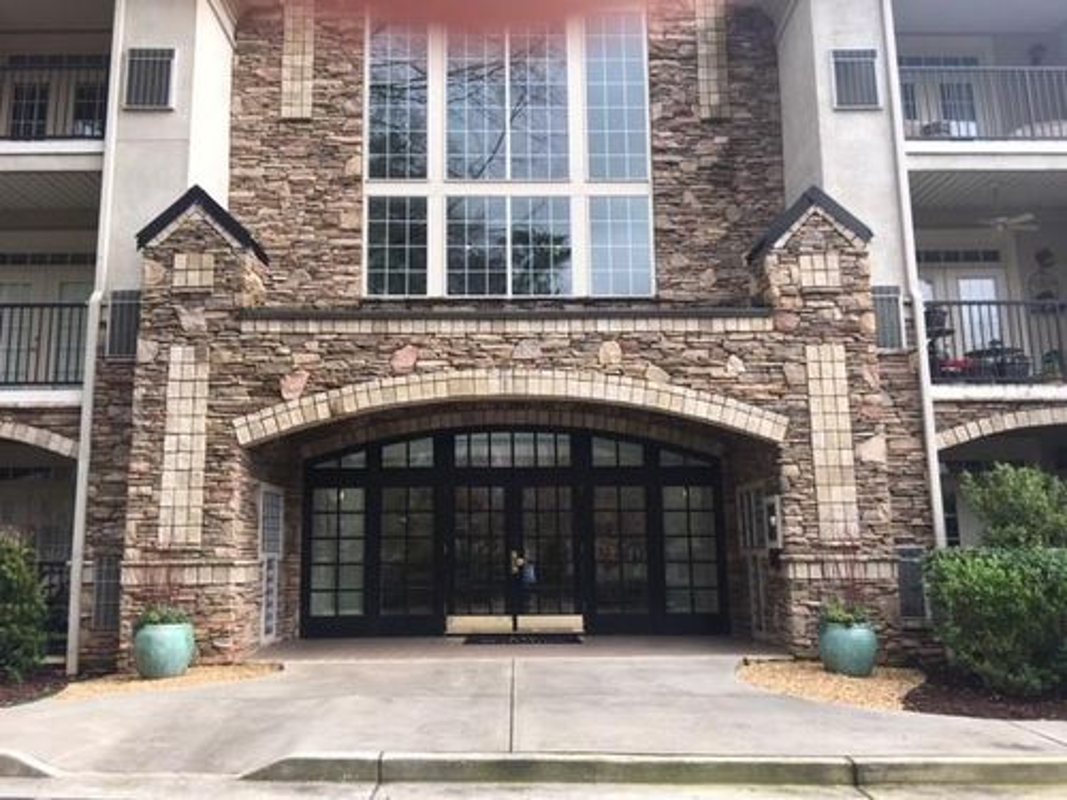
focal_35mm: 29
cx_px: 534
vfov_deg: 48.2
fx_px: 894
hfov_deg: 61.7
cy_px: 400
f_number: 2.2
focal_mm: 4.15
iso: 25
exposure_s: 1/324
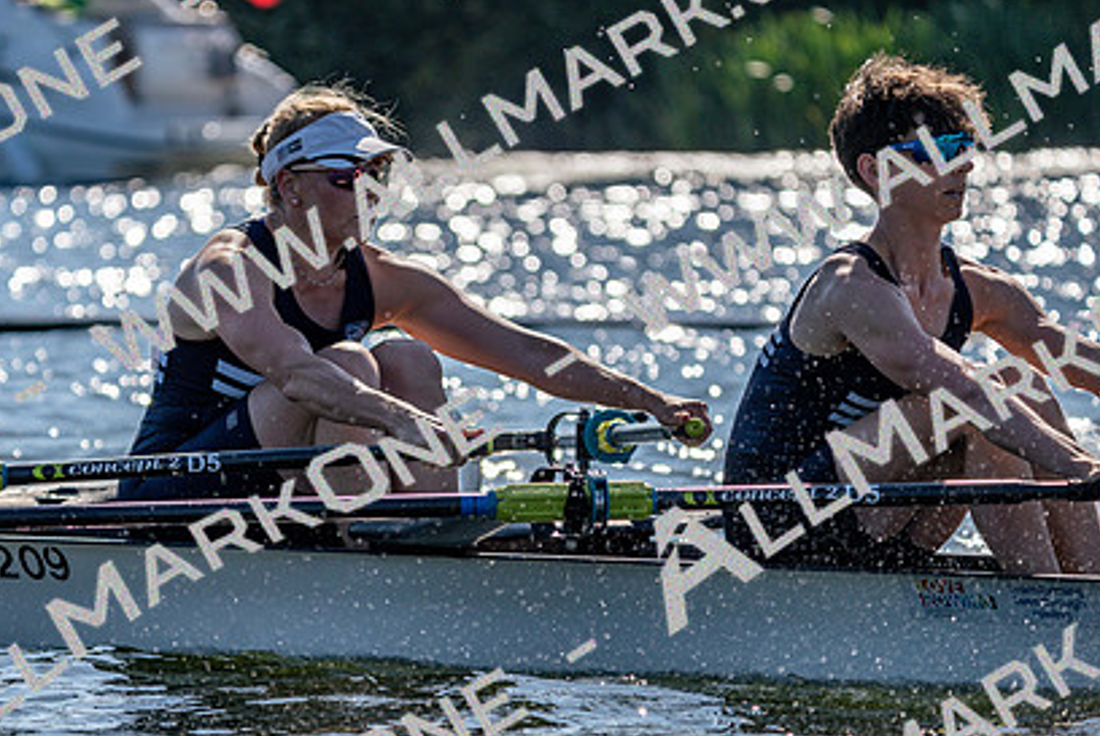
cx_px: 423
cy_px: 379
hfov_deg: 7.2
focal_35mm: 284
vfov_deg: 4.9
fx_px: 8687
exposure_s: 1/1600
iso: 100
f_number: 5.6
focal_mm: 200
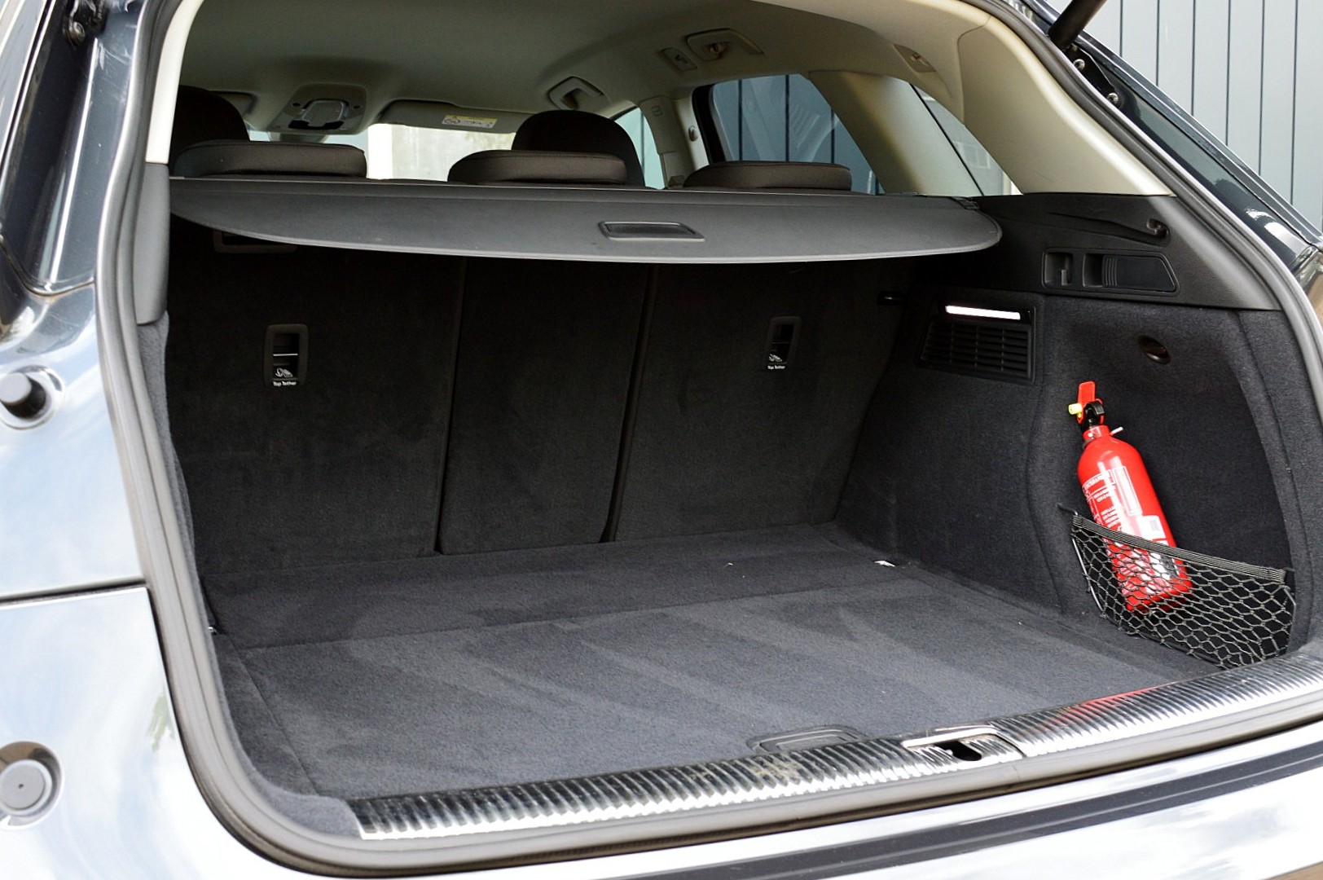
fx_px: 1377
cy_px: 440
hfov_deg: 51.3
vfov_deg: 35.4
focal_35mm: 38
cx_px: 662
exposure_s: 1/60
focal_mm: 25
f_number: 8
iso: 640
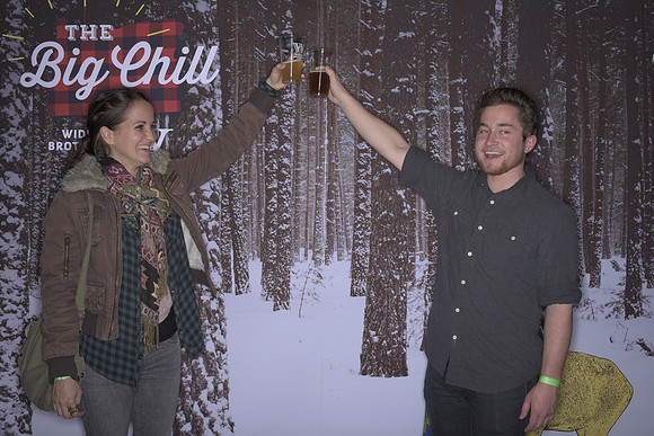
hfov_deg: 54.4
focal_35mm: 35
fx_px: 636
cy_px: 218
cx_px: 327
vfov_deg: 37.9
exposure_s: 1/250
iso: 64
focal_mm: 35
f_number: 11
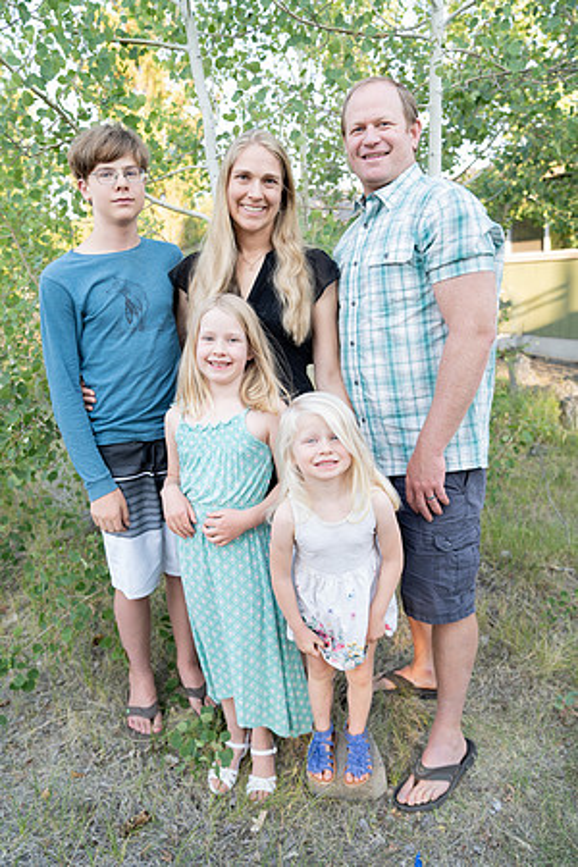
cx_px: 289
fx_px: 578
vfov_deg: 73.7
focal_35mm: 24
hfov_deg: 53.1
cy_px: 434
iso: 320
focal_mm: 24
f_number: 3.2
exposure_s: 1/160
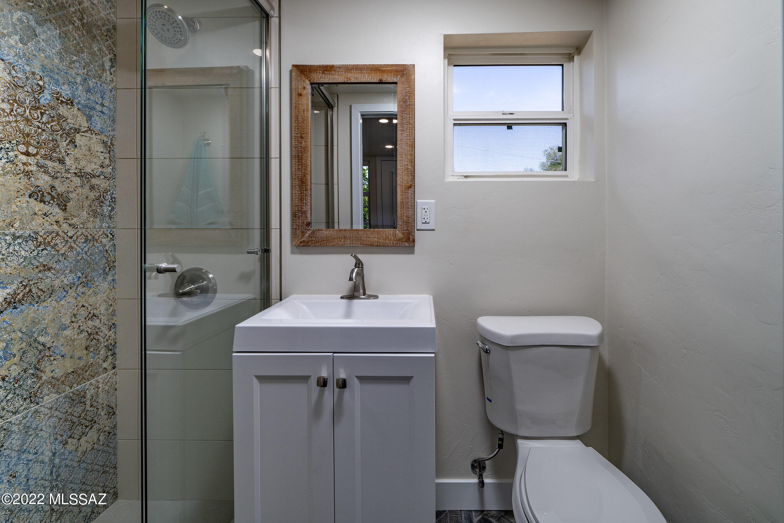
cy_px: 262
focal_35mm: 13
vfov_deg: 85.4
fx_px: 283
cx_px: 392
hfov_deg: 108.3
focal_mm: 13
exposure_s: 1/100
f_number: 8
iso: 200
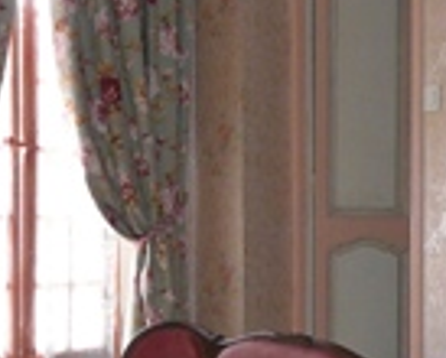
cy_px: 220
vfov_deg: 15.1
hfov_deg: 18.6
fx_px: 1348
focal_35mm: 102
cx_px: 83
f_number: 2.8
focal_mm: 5.2
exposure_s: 1/30
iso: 160
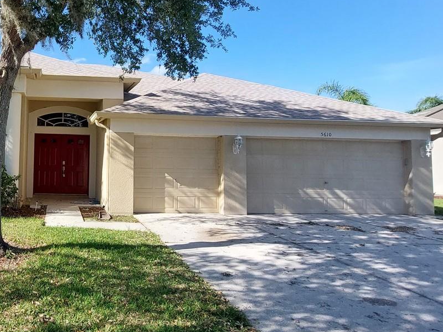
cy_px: 147
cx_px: 71
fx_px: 333
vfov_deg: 52.9
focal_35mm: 26
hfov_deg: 60.2
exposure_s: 1/817
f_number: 2.2
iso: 50
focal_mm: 1.74
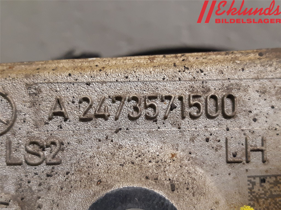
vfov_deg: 53.1
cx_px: 140
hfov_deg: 67.3
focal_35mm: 26
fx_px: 211
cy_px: 105
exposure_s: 1/50
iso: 250
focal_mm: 3.93
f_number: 1.7
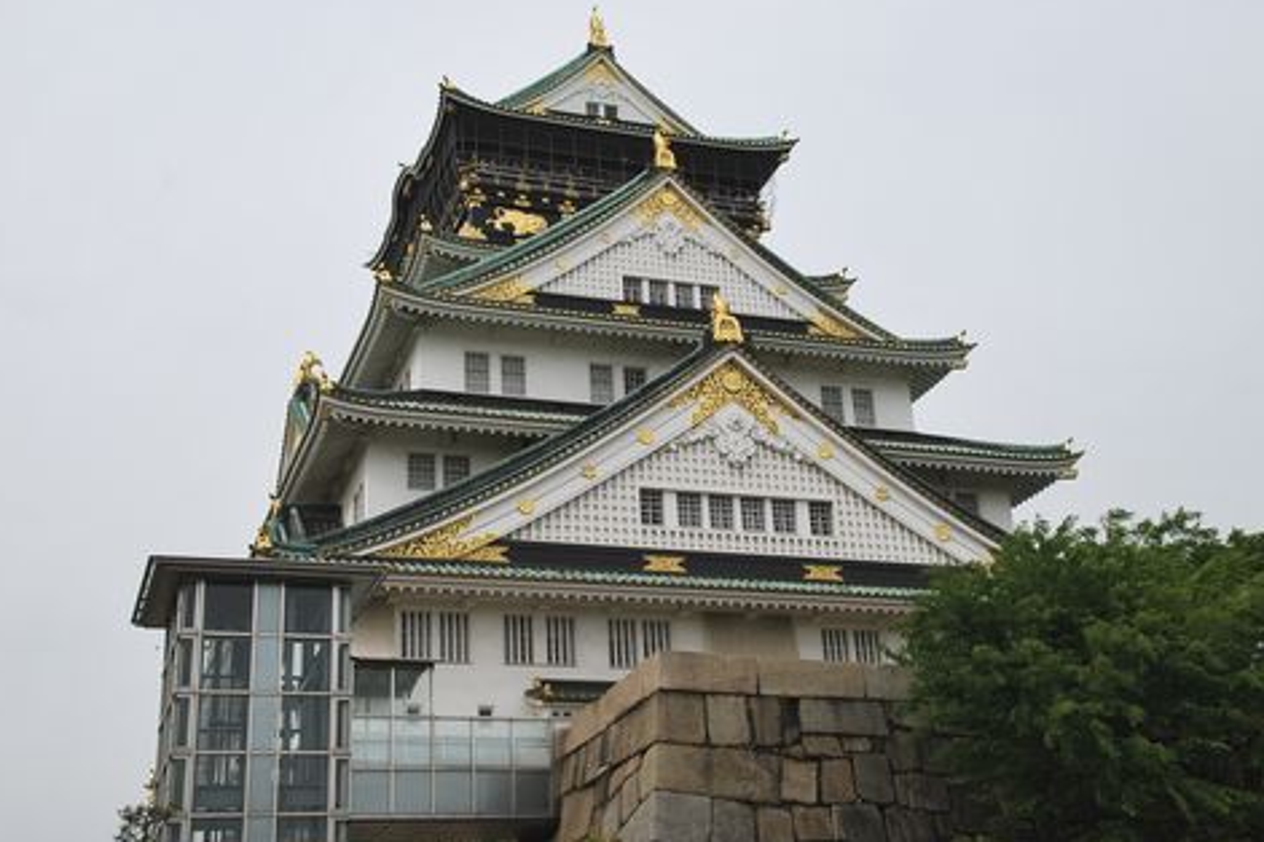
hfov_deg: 41.5
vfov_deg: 28.4
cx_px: 628
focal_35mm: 48
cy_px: 418
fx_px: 1668
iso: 100
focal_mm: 31
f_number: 8
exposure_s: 1/250
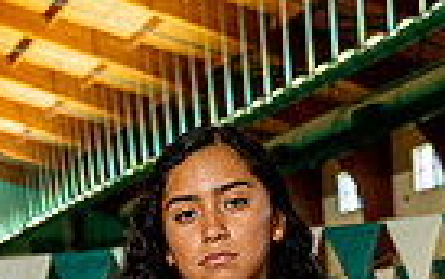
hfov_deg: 17.8
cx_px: 169
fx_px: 1421
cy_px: 691
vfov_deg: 9.8
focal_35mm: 117
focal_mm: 35
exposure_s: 1/250
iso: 1600
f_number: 4
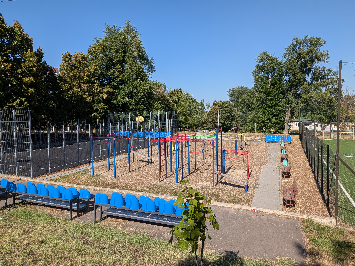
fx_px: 246
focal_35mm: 24
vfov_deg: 56.8
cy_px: 133
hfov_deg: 71.6
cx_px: 178
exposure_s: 1/1391
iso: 26
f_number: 1.7
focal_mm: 4.53
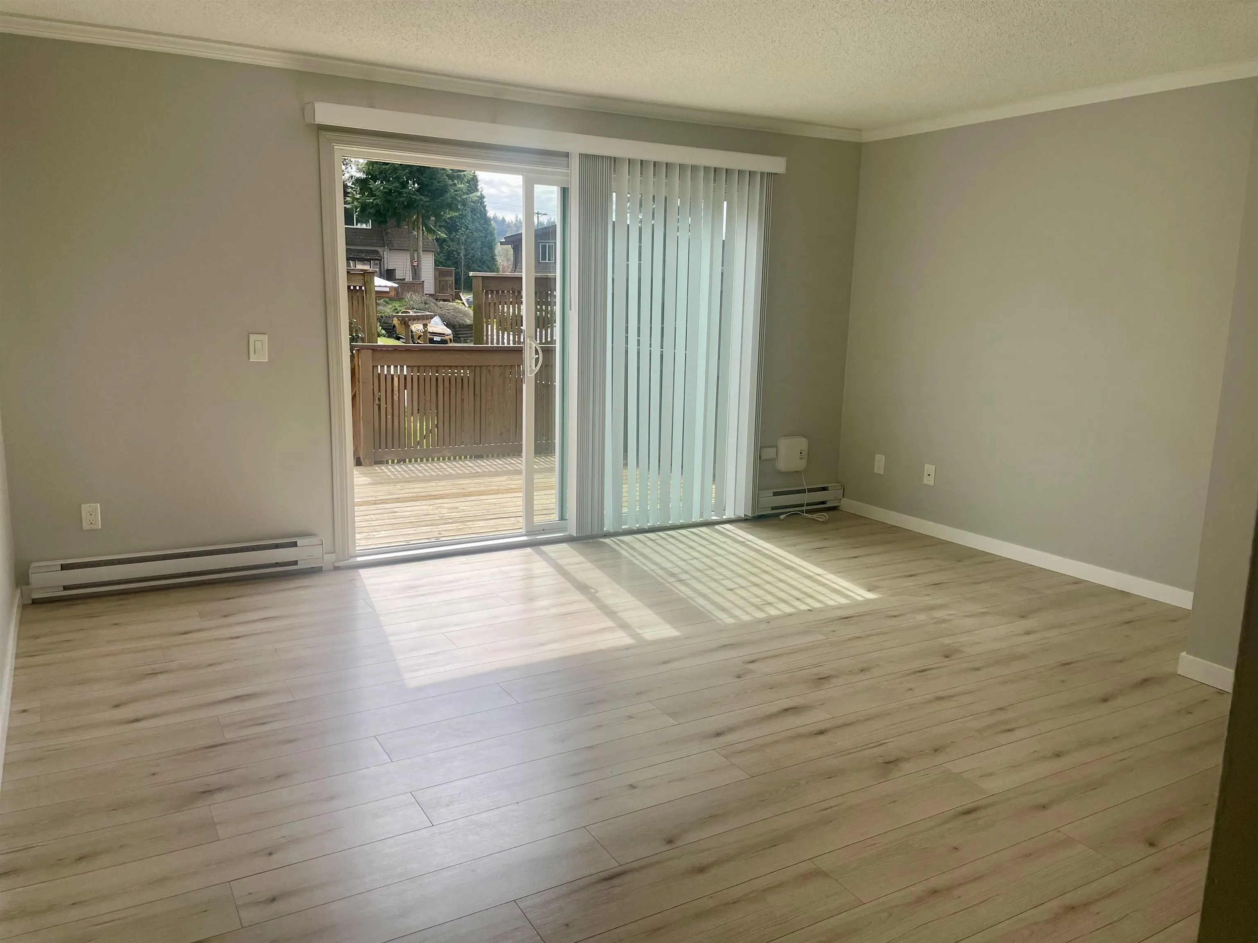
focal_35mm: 26
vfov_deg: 53.1
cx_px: 629
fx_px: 945
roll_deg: -1.4
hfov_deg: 67.3
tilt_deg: -11.2
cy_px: 472
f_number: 1.6
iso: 32
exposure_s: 1/1114
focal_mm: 4.2
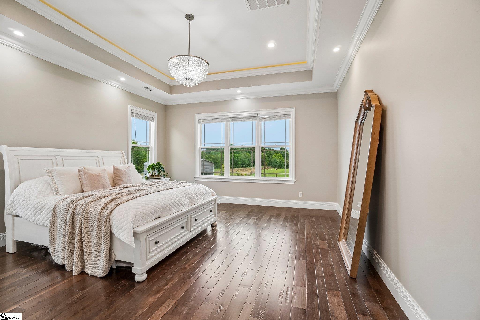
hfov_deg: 100.4
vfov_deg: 77.3
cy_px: 160
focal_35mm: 15
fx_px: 200
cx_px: 240
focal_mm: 10
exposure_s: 1/30
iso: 250
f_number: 8
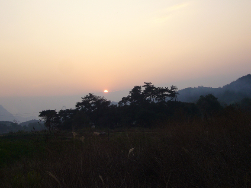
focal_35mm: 58
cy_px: 94
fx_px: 421
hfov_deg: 33.2
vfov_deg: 25.2
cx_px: 126
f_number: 4
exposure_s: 1/200
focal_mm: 9.6
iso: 80
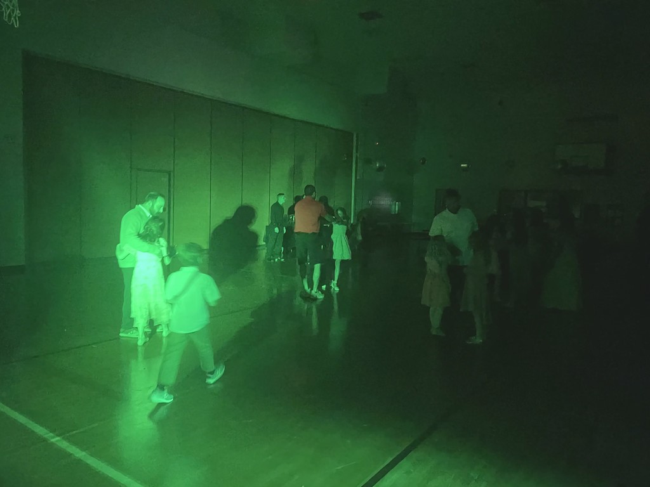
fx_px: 488
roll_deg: -1.3
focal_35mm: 26
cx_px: 325
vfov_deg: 53.1
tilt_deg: -4.0
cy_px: 244
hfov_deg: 67.3
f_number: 1.6
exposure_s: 1/15
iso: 6400
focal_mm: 4.2
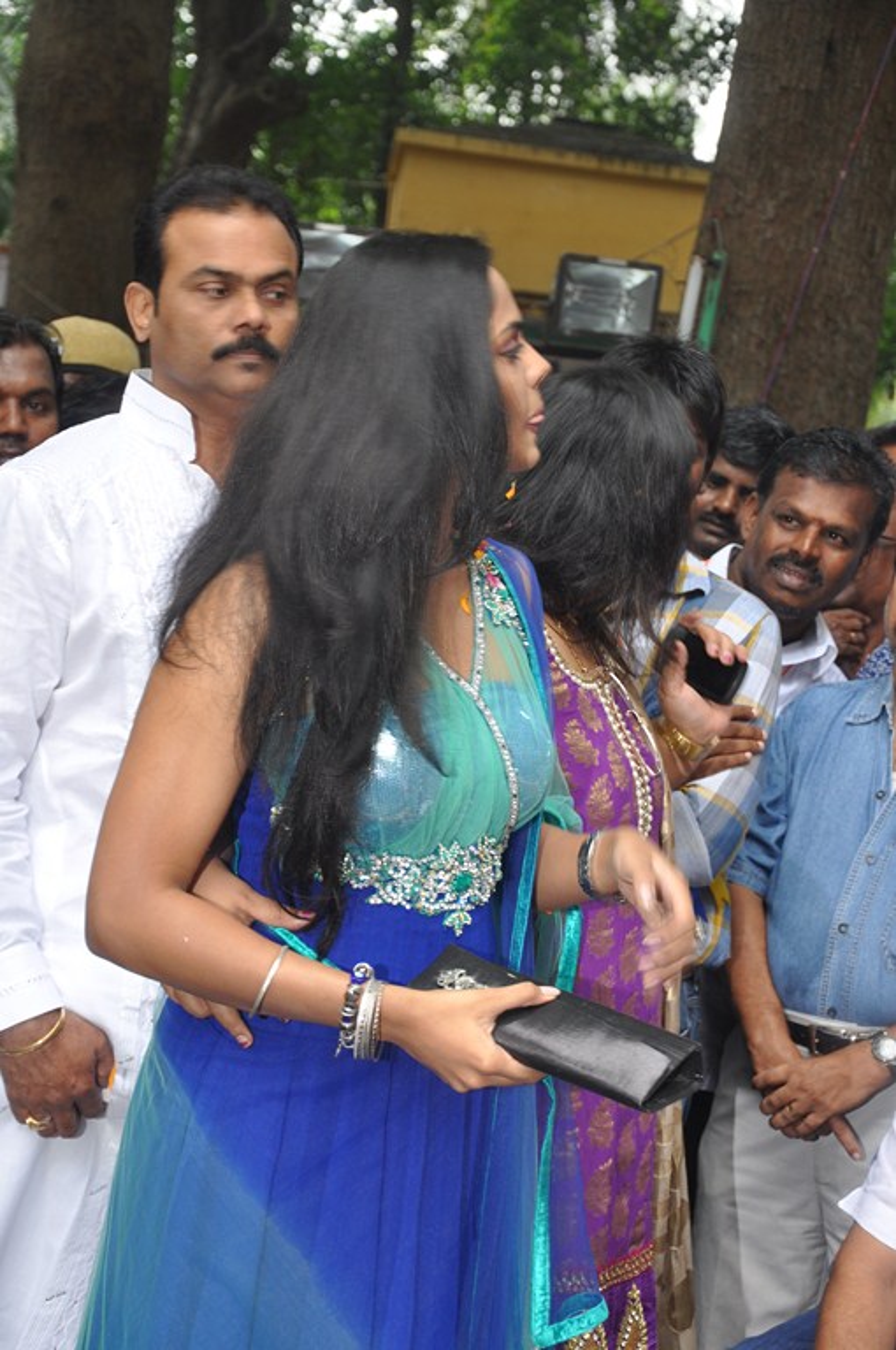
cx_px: 448
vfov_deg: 26.0
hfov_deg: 17.4
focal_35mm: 78
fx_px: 2920
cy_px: 675
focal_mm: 52
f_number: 5
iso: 400
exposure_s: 1/60
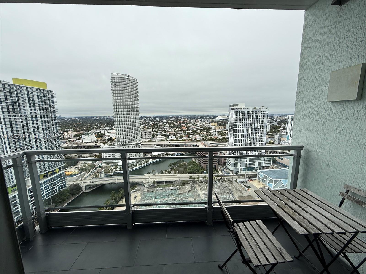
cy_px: 137
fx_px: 148
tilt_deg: -9.1
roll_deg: +0.5
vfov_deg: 85.7
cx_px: 183
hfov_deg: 102.1
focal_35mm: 14
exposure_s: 1/830
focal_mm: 2.22
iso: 50
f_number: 2.2
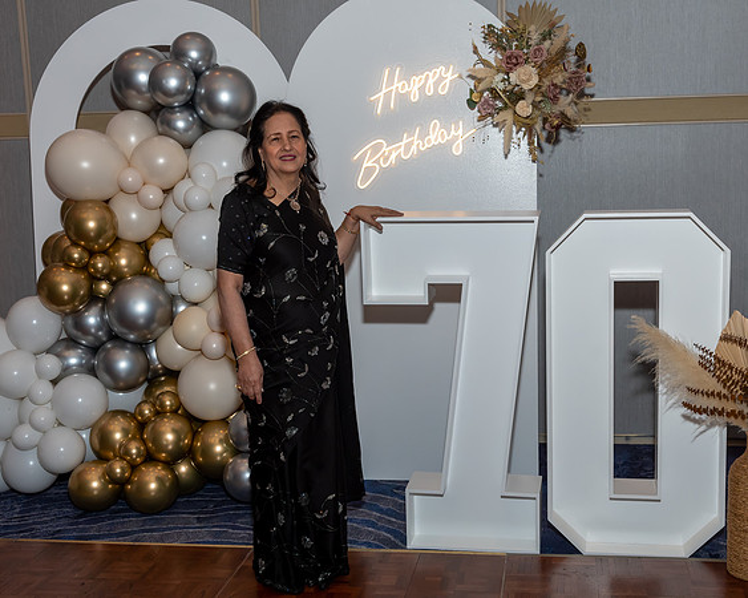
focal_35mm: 46
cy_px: 307
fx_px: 1025
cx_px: 439
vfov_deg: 32.5
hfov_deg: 40.0
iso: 500
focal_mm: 26
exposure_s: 1/250
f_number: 7.1
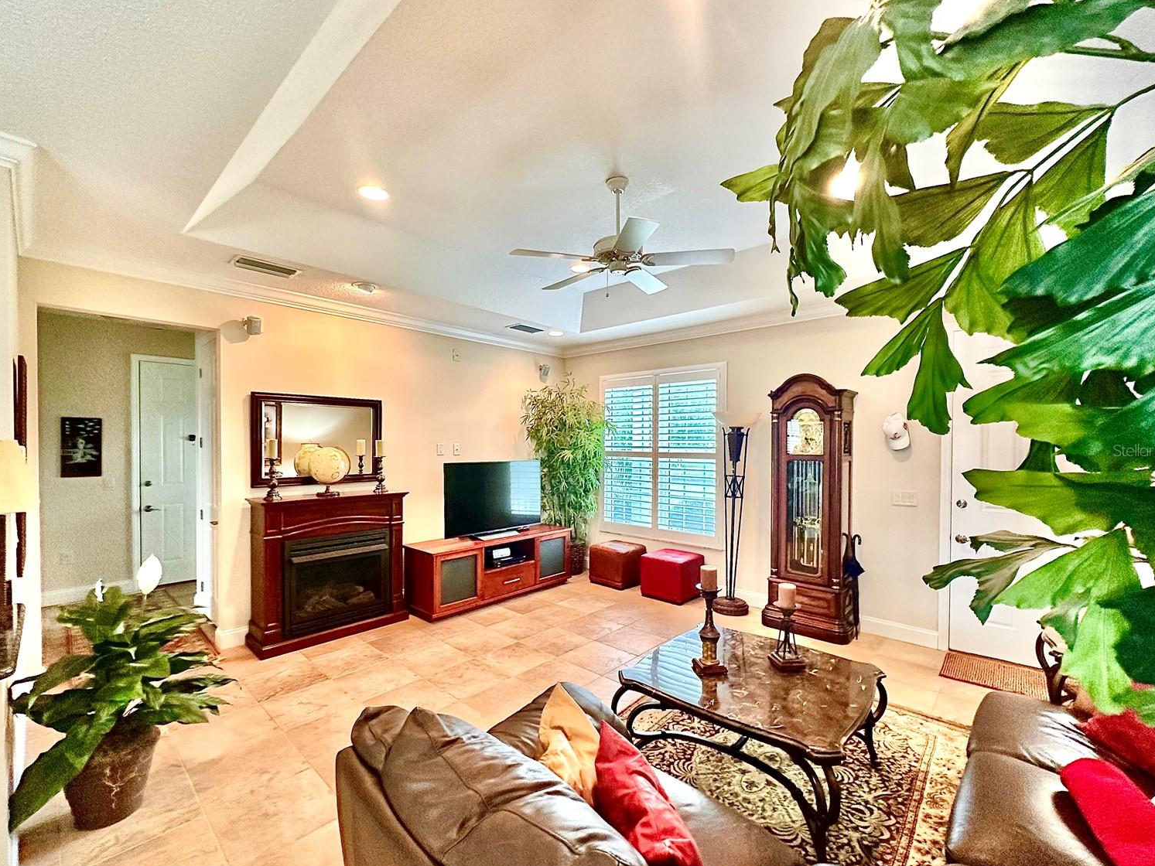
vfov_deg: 81.7
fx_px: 501
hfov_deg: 98.2
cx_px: 567
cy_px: 450
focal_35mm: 15
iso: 200
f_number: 2.2
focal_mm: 2.22
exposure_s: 1/60
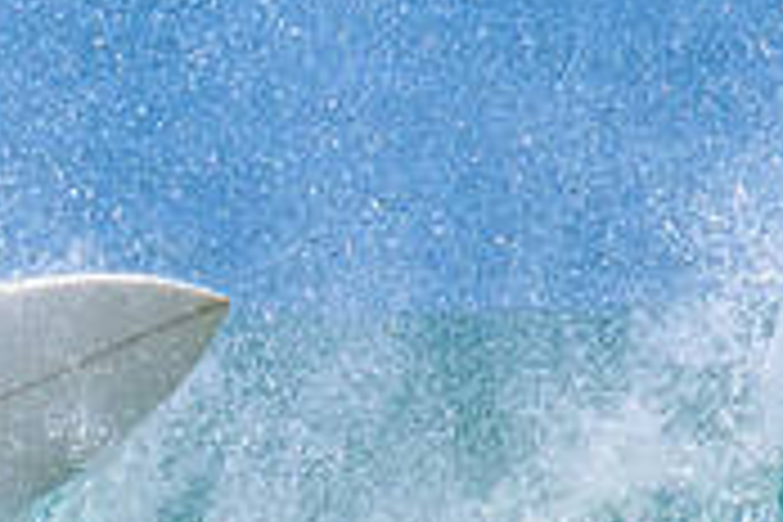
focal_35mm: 3673
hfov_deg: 0.6
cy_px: 451
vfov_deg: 0.4
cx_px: -330
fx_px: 79882
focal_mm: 800
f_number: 11
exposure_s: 1/2000
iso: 1100
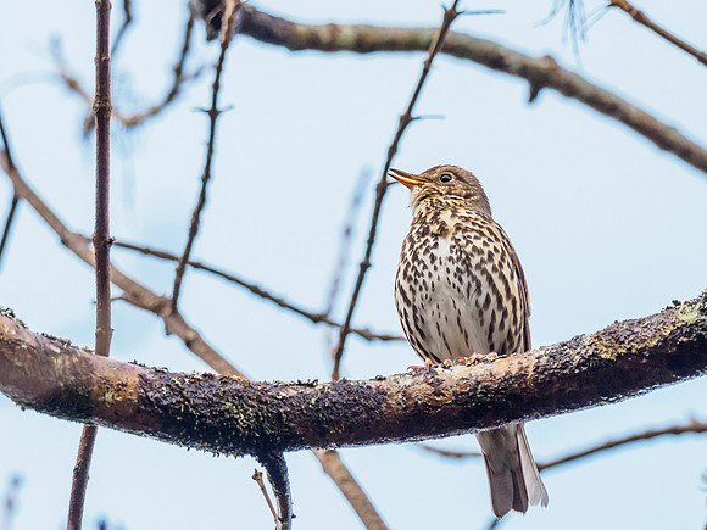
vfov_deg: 1.4
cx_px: 432
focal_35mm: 1077
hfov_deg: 1.8
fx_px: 21997
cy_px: 238
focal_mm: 300
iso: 400
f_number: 4
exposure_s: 1/500
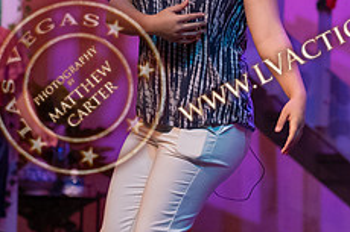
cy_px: 27
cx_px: 295
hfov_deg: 5.7
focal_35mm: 360
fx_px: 3497
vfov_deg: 3.8
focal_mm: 135
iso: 3600
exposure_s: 1/500
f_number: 4
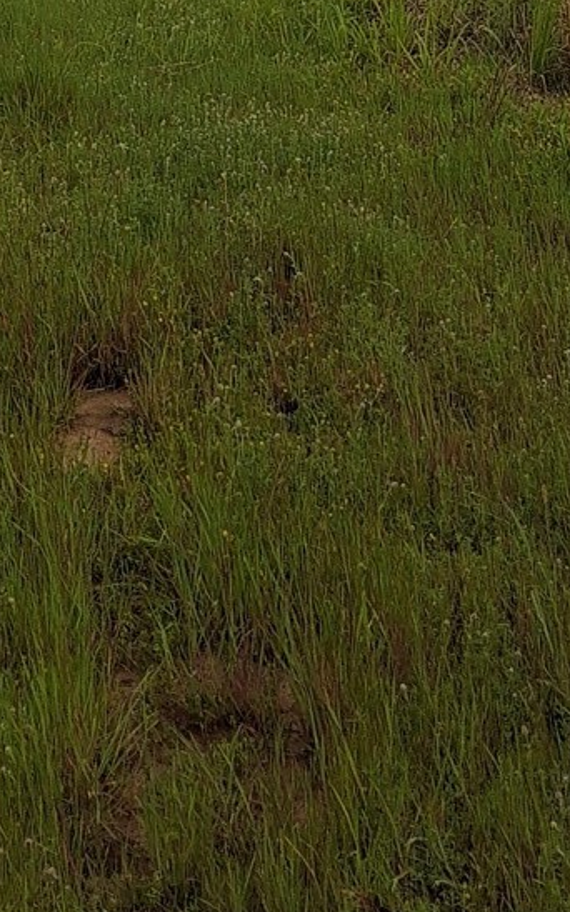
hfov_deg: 14.0
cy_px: -405
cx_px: 413
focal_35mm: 93
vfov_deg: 19.7
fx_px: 2311
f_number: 2
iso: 50
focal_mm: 3.08
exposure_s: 1/278
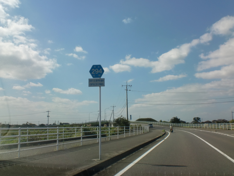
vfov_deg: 40.7
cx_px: 117
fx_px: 237
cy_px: 88
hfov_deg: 52.6
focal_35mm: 35
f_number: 5.6
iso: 64
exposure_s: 1/640
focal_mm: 6.3
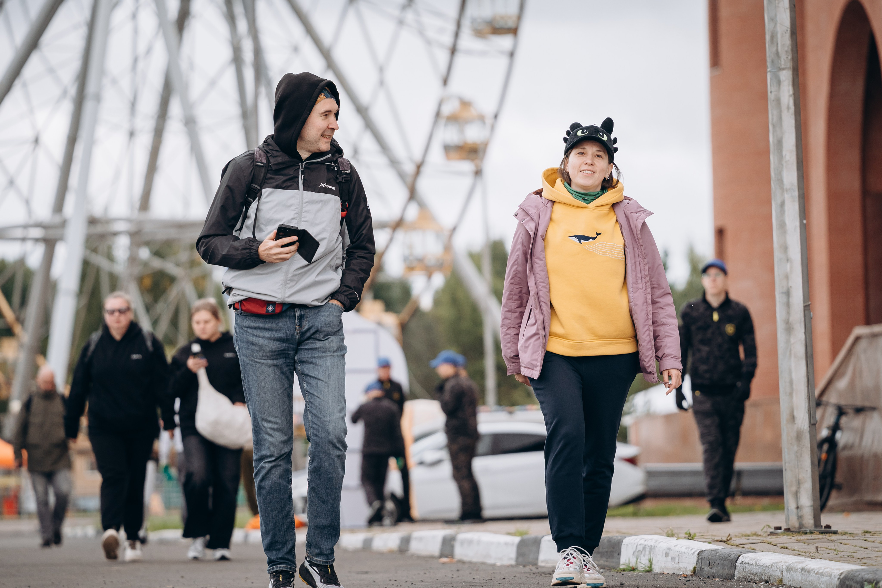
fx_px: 4579
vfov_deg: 7.3
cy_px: 265
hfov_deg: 11.0
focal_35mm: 187
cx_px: 424
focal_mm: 170
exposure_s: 1/800
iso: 400
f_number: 4
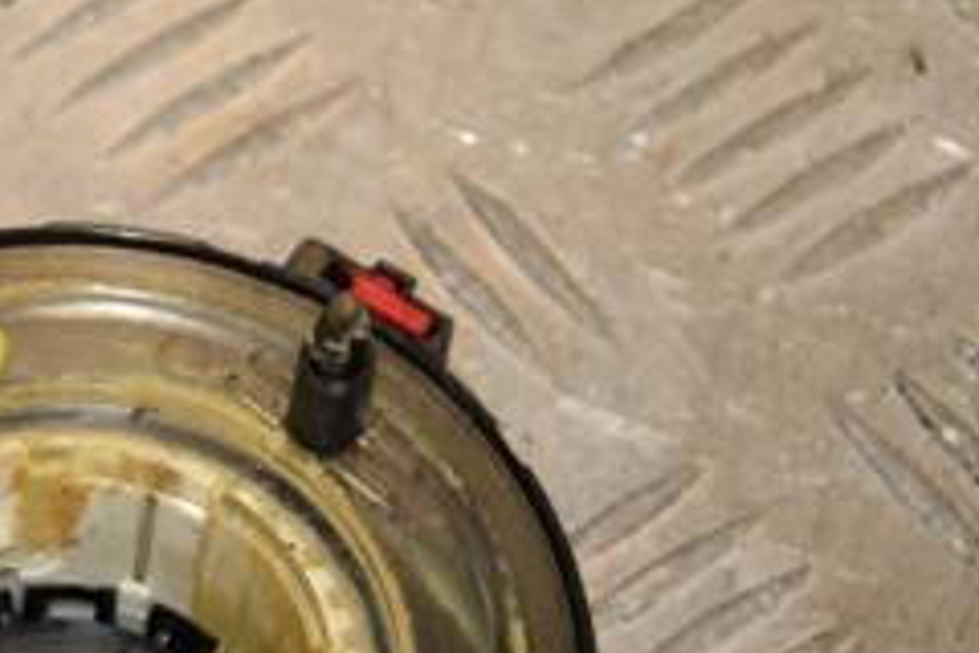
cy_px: 735
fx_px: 6717
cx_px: -118
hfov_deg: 8.3
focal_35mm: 247
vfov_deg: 5.5
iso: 800
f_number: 6.3
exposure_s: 1/200
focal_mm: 66
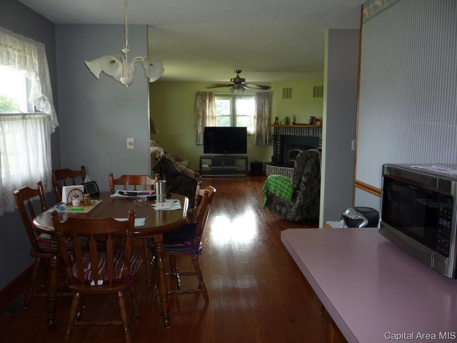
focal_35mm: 30
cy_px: 172
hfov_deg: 60.0
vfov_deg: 46.8
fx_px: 396
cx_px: 228
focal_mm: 5.2
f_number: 3.3
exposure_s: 1/30
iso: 125
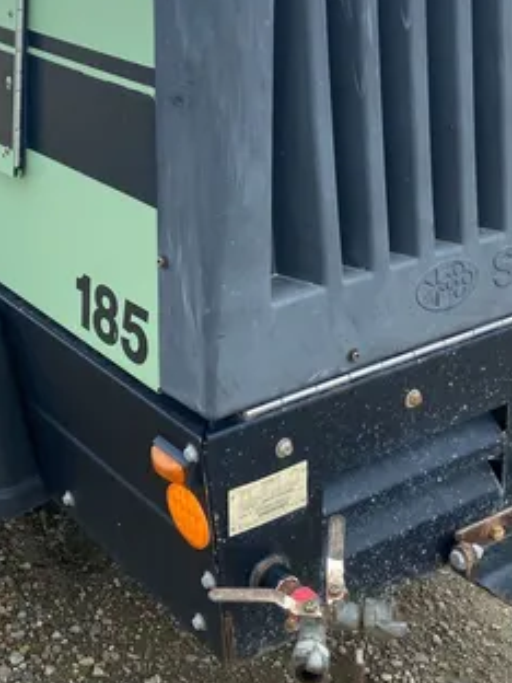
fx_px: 1203
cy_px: 286
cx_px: 144
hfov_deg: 23.8
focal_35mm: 61
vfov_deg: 31.6
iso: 32
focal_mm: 4.25
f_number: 1.8
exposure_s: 1/990
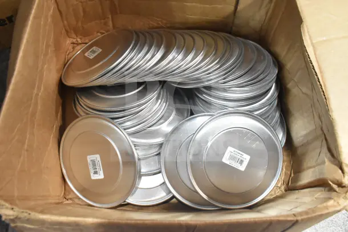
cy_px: 116
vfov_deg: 48.0
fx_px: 261
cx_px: 174
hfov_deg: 67.4
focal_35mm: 27
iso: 6400
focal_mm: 18
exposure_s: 1/125
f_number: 5.6
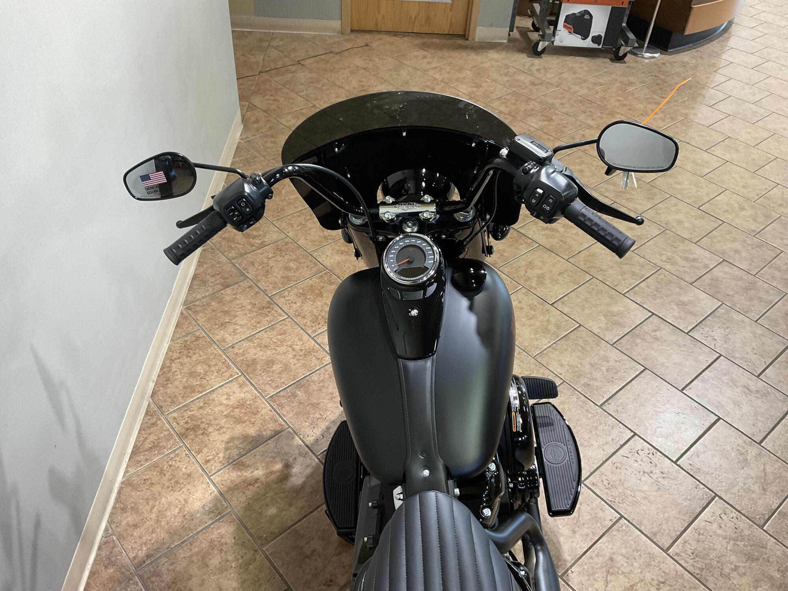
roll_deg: -3.9
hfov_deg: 61.7
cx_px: 394
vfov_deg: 48.2
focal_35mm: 29
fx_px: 660
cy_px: 296
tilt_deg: -41.2
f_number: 1.8
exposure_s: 1/60
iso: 100
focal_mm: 3
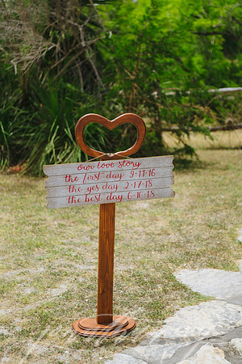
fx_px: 625
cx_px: 121
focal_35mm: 62
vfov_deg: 32.4
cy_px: 182
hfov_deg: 21.9
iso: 80
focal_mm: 62
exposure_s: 1/1000
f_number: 2.8
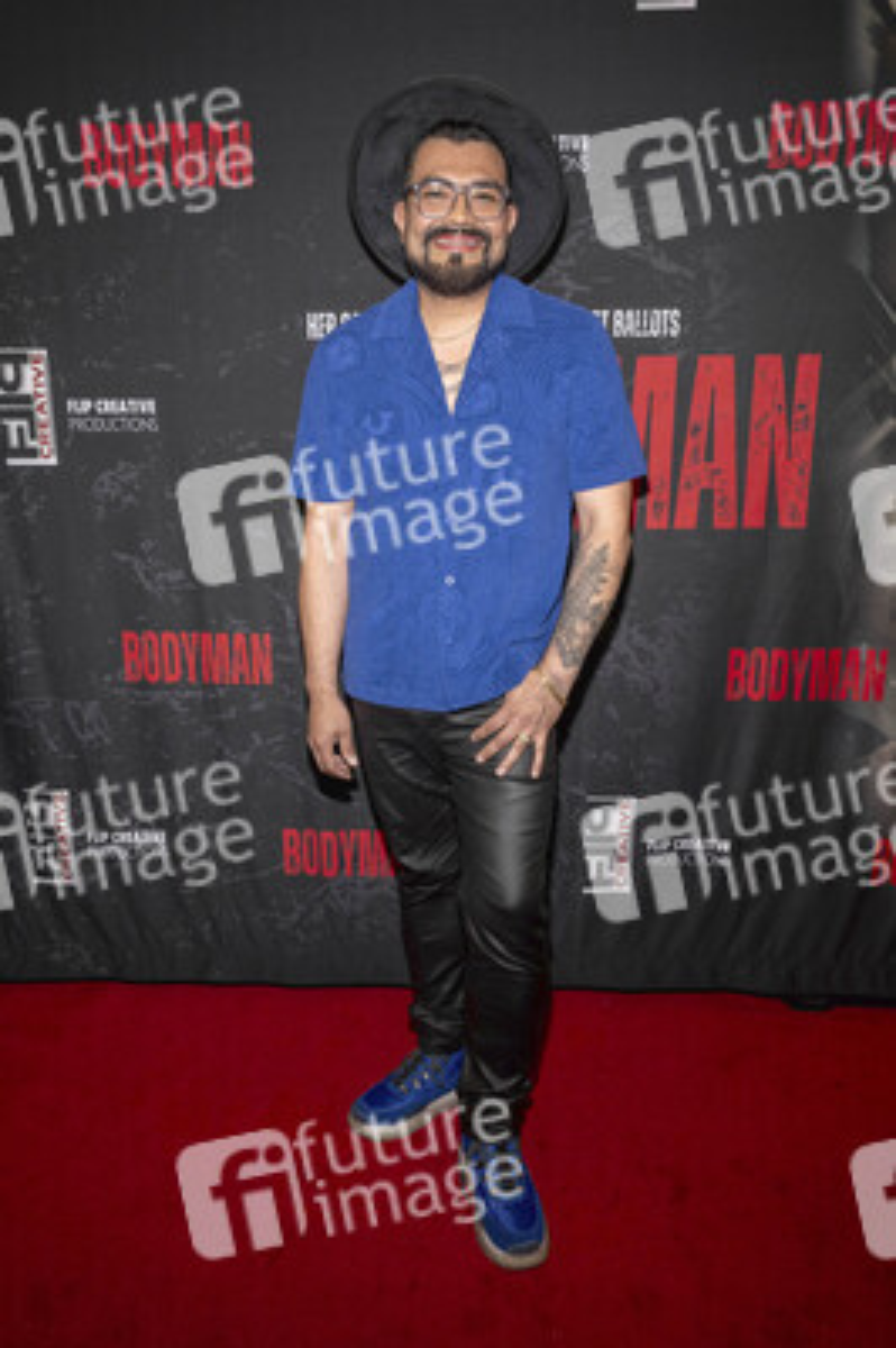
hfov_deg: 47.9
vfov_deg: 67.4
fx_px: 1010
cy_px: 674
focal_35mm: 27
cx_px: 448
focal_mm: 27
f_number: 5.6
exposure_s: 1/200
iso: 800
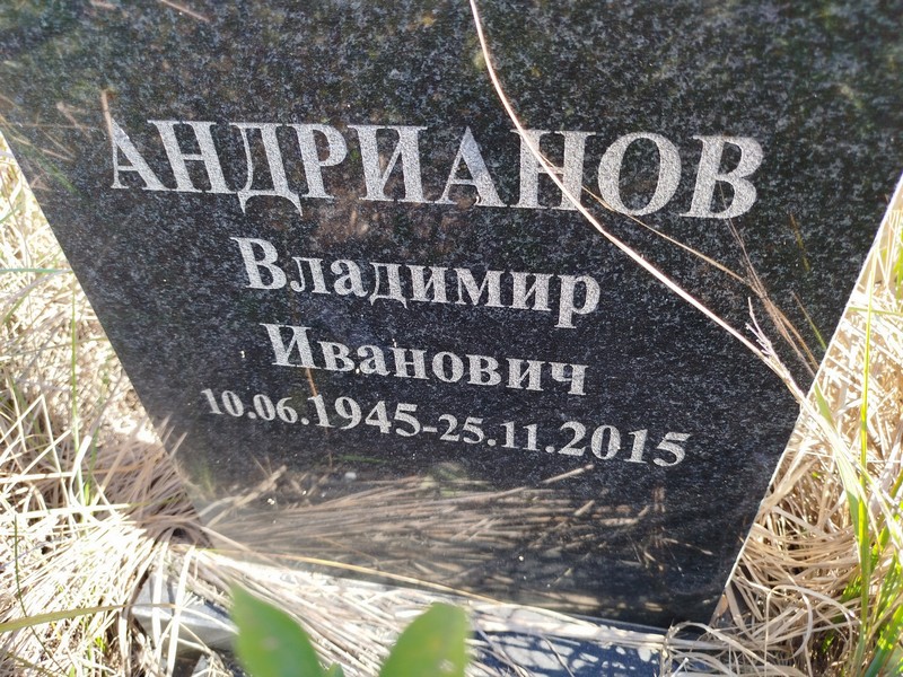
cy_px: 338
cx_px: 452
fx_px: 626
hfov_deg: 71.6
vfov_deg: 56.8
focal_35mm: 24
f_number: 1.7
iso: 50
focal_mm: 5.31
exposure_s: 1/121
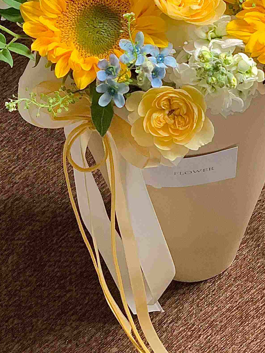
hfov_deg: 11.2
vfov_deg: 14.7
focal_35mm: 132
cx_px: 184
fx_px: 1347
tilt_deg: -48.6
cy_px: -1
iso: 125
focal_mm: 6
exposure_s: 1/67
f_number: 2.4
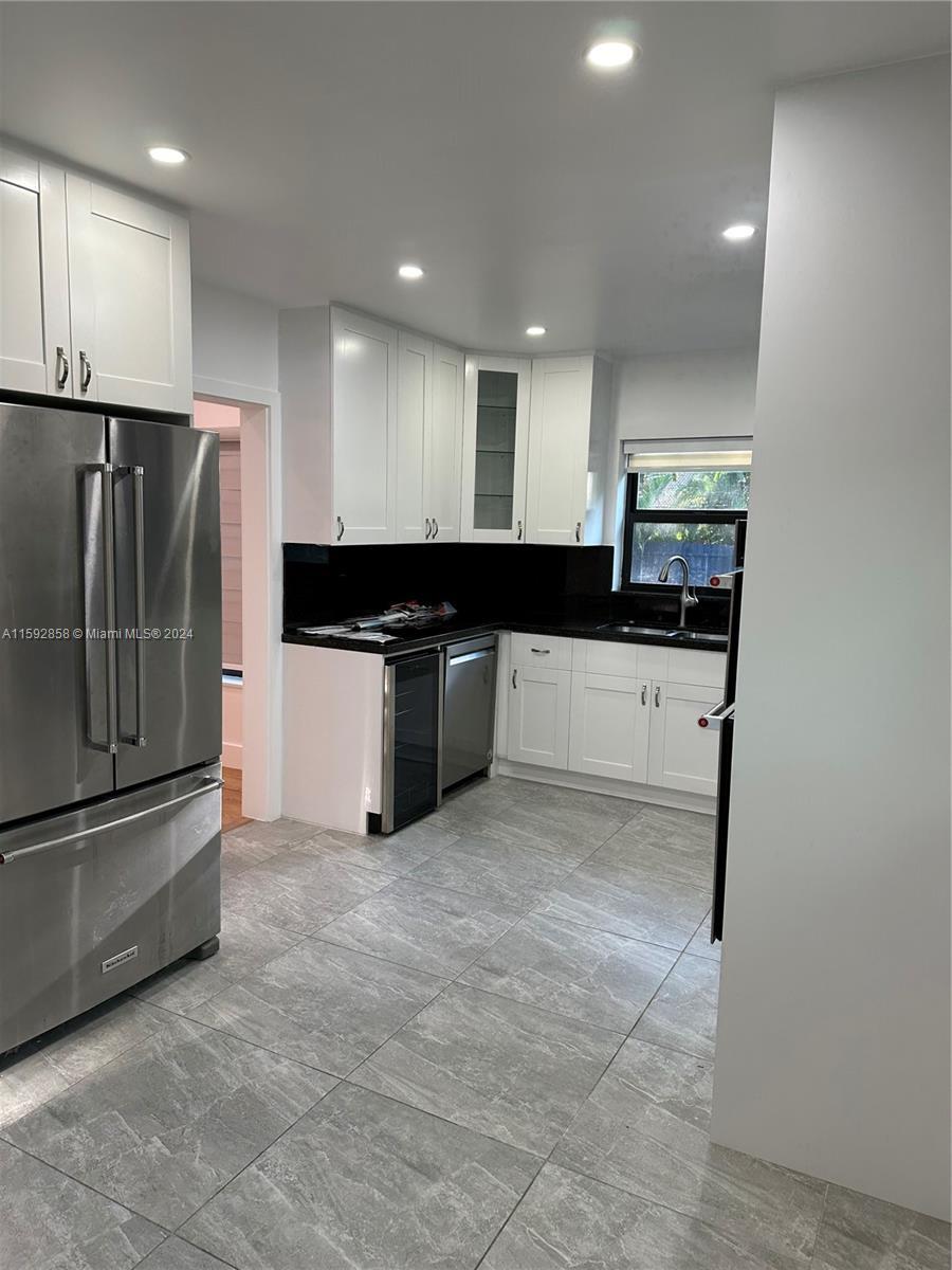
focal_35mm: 24
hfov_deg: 56.8
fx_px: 880
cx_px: 476
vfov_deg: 71.6
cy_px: 635
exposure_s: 1/120
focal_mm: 6.86
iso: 125
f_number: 1.78
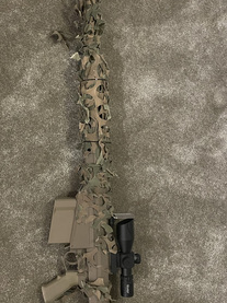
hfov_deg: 30.5
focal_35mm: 47
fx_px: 412
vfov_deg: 40.4
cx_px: 73
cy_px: 131
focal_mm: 4.2
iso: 640
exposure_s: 1/25
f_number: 1.6
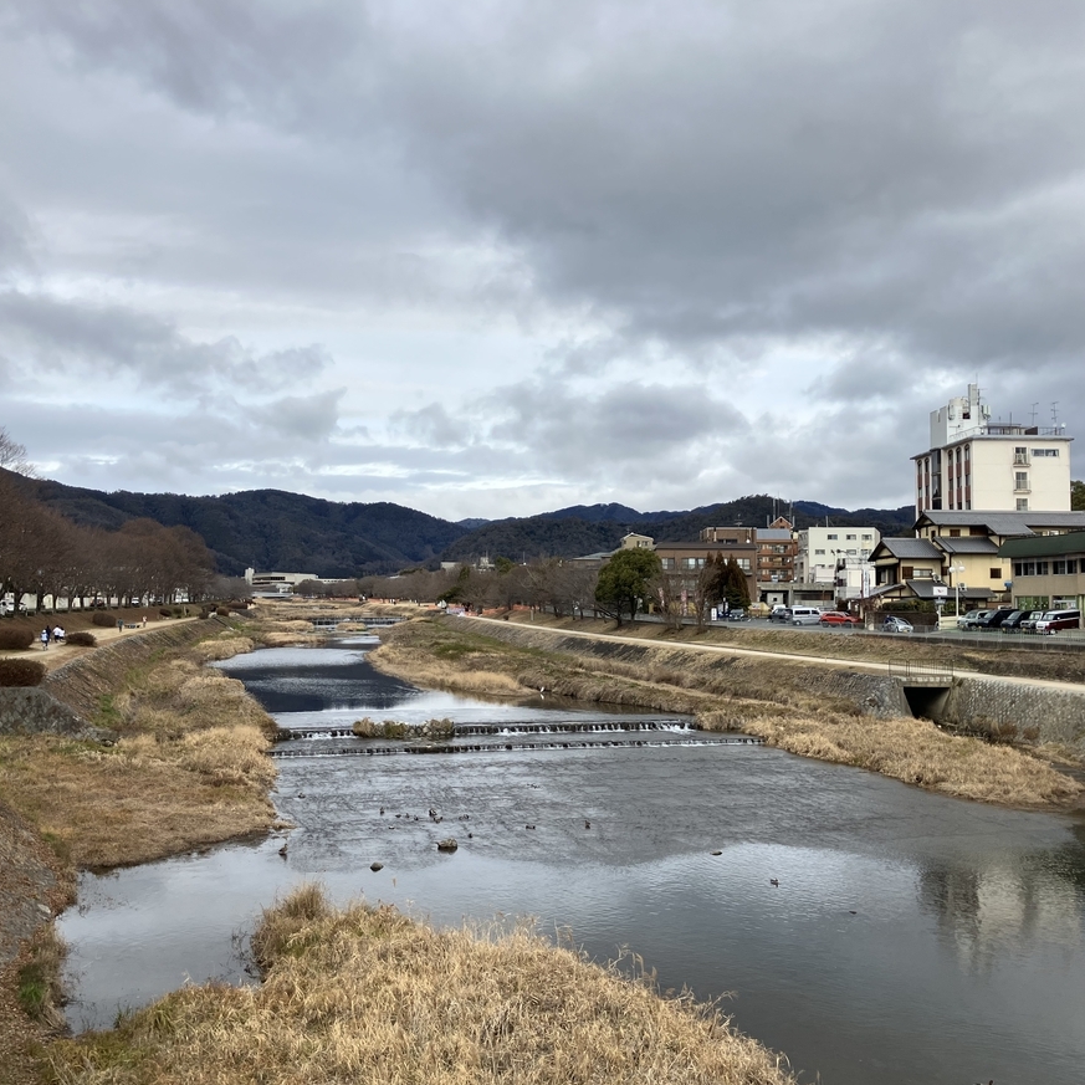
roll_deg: -1.0
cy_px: 551
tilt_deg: +2.5
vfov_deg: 48.4
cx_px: 538
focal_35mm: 34
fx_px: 1206
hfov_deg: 48.5
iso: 32
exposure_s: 1/1350
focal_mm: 3.99
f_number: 1.8
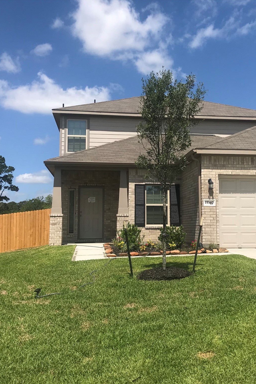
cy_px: 192
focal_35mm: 39
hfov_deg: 34.1
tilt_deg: +5.3
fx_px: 416
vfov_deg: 49.5
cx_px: 159
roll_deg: +1.2
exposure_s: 1/3195
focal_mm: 3.99
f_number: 1.8
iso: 20
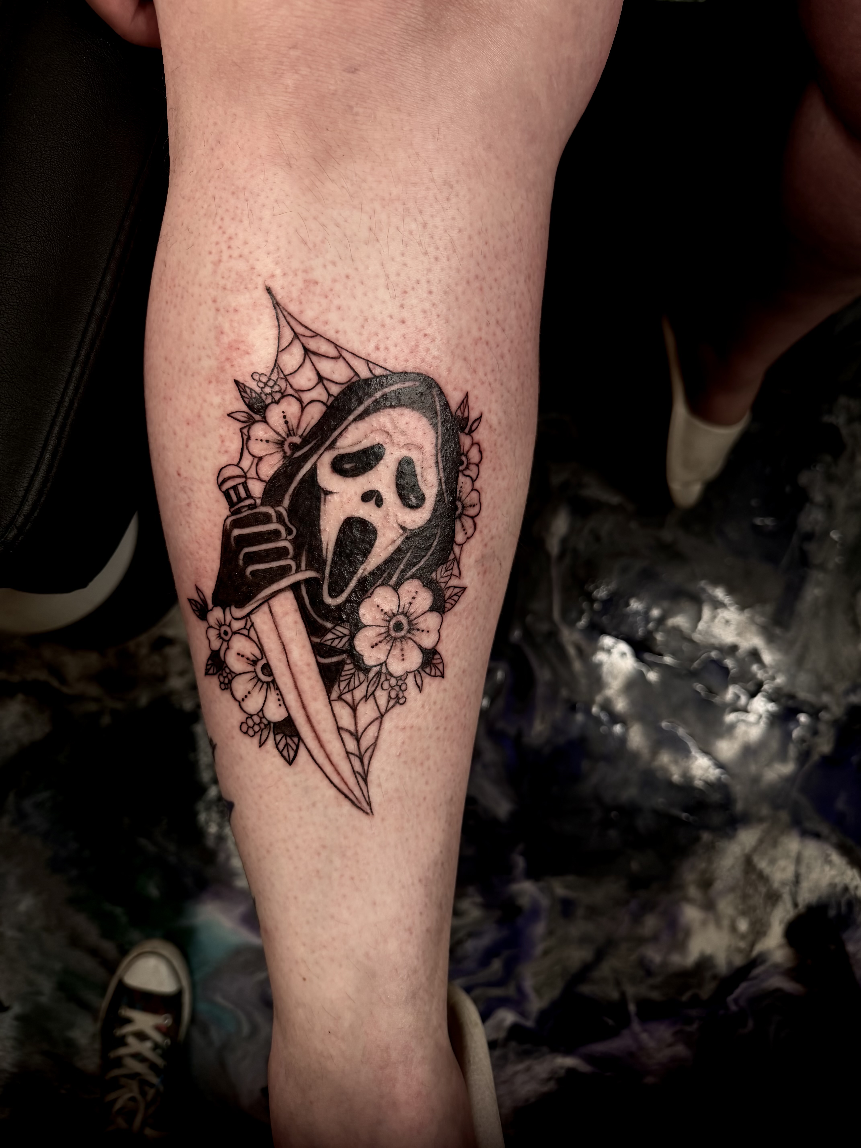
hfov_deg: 56.8
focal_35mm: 24
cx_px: 430
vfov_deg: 71.6
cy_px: 574
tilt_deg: -83.1
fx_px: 796
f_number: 1.78
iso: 160
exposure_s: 1/120
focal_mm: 6.76
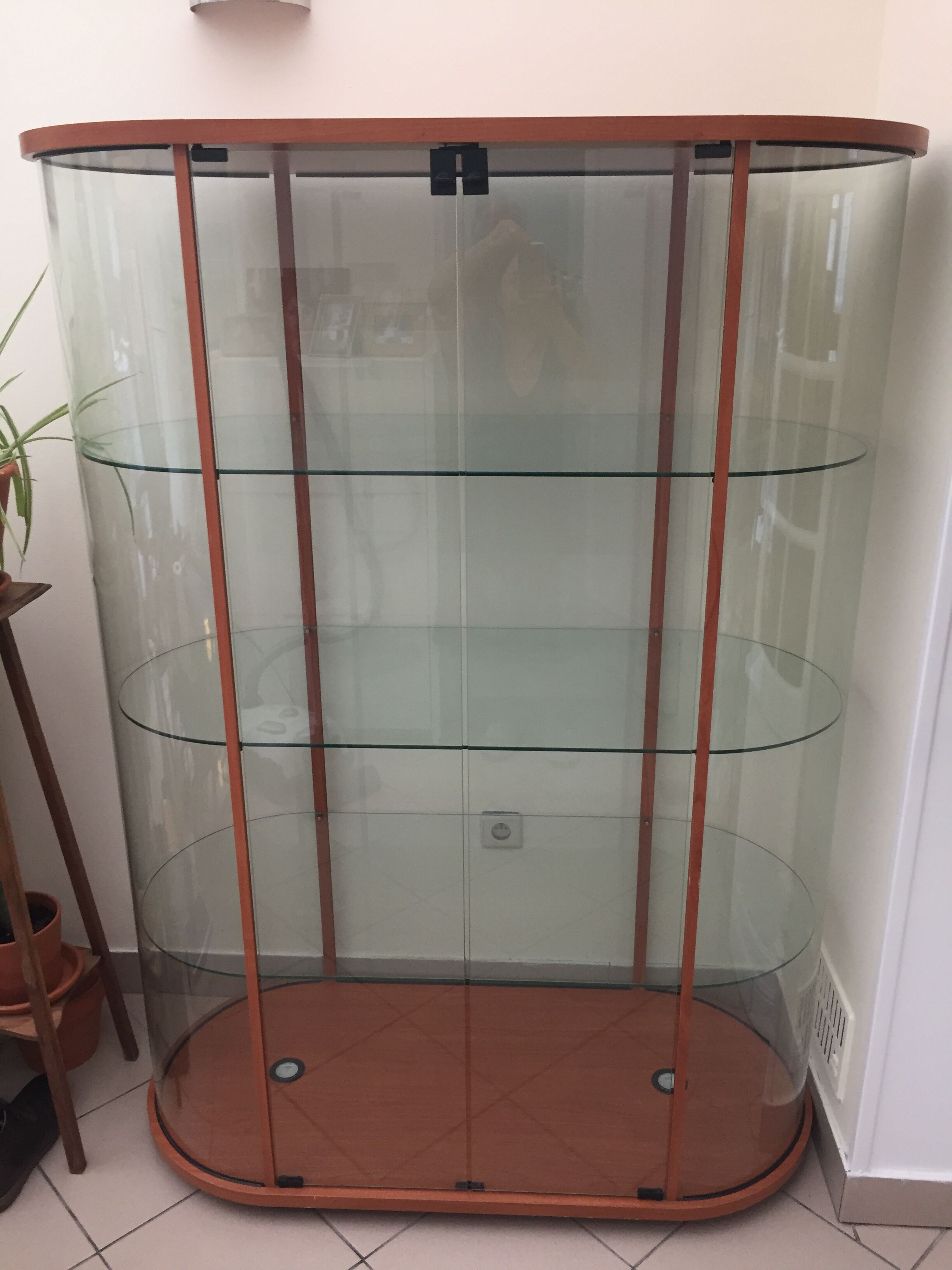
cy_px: 635
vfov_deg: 61.7
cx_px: 476
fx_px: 1063
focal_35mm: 29
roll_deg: +0.2
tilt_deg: -19.2
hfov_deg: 48.2
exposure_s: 1/33
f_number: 2.2
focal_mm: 4.15
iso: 125
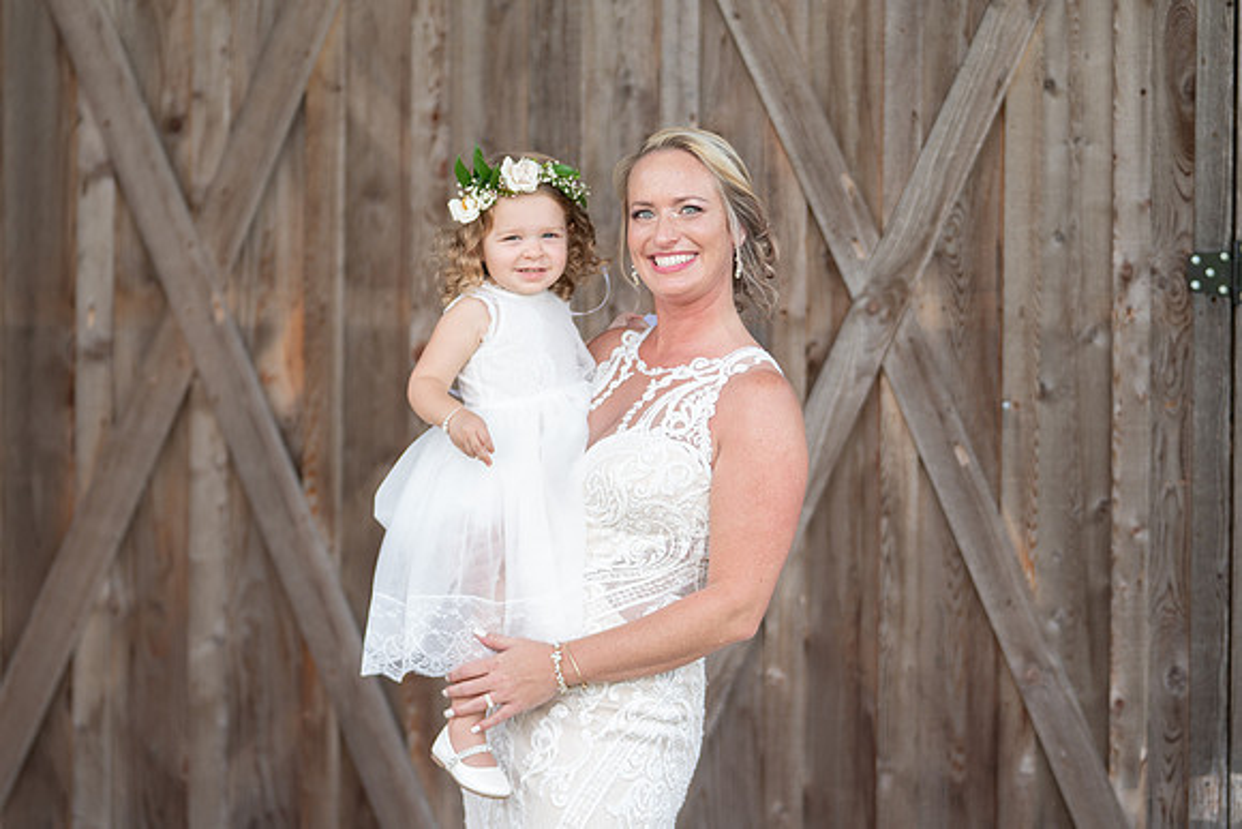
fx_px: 3826
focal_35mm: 111
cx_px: 695
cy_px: 403
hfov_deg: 18.4
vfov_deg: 12.4
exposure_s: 1/250
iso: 125
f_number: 2.8
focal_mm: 99
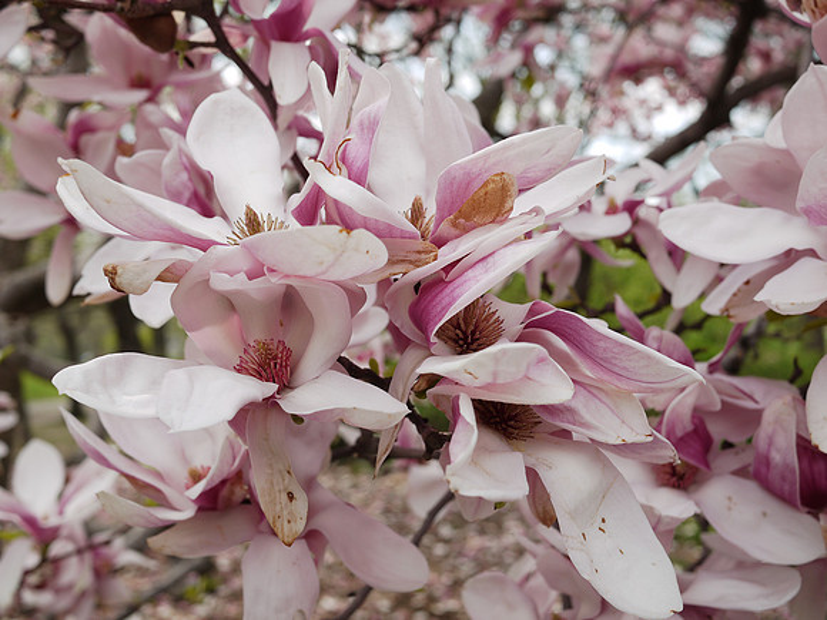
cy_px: 310
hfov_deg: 46.8
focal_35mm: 40
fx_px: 956
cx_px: 414
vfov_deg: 36.0
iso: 100
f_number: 4
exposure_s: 1/400
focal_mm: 20
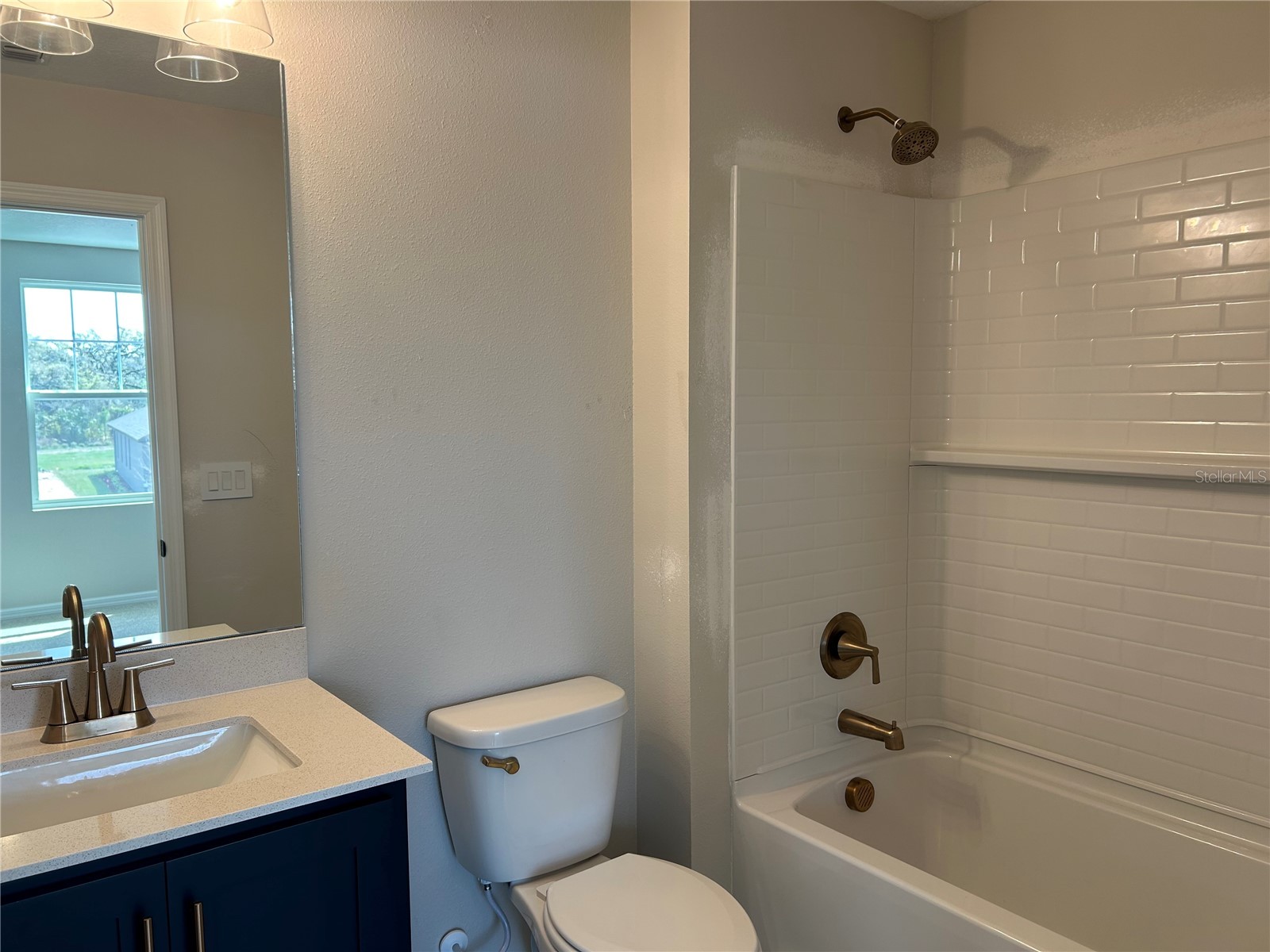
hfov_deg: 67.3
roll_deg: +1.2
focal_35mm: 26
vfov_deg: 53.1
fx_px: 954
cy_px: 476
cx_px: 635
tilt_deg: -4.4
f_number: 1.5
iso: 50
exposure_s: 1/120
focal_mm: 5.7
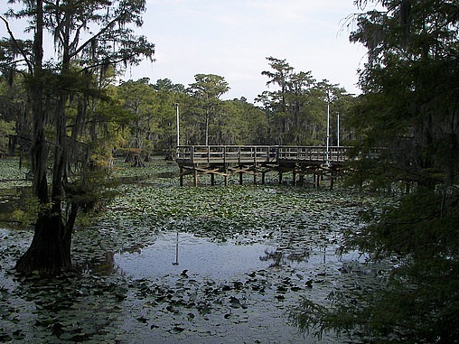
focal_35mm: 39
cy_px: 159
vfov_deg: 36.8
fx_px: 517
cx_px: 216
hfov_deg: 47.8
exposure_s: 1/800
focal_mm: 6
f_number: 2.8
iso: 50
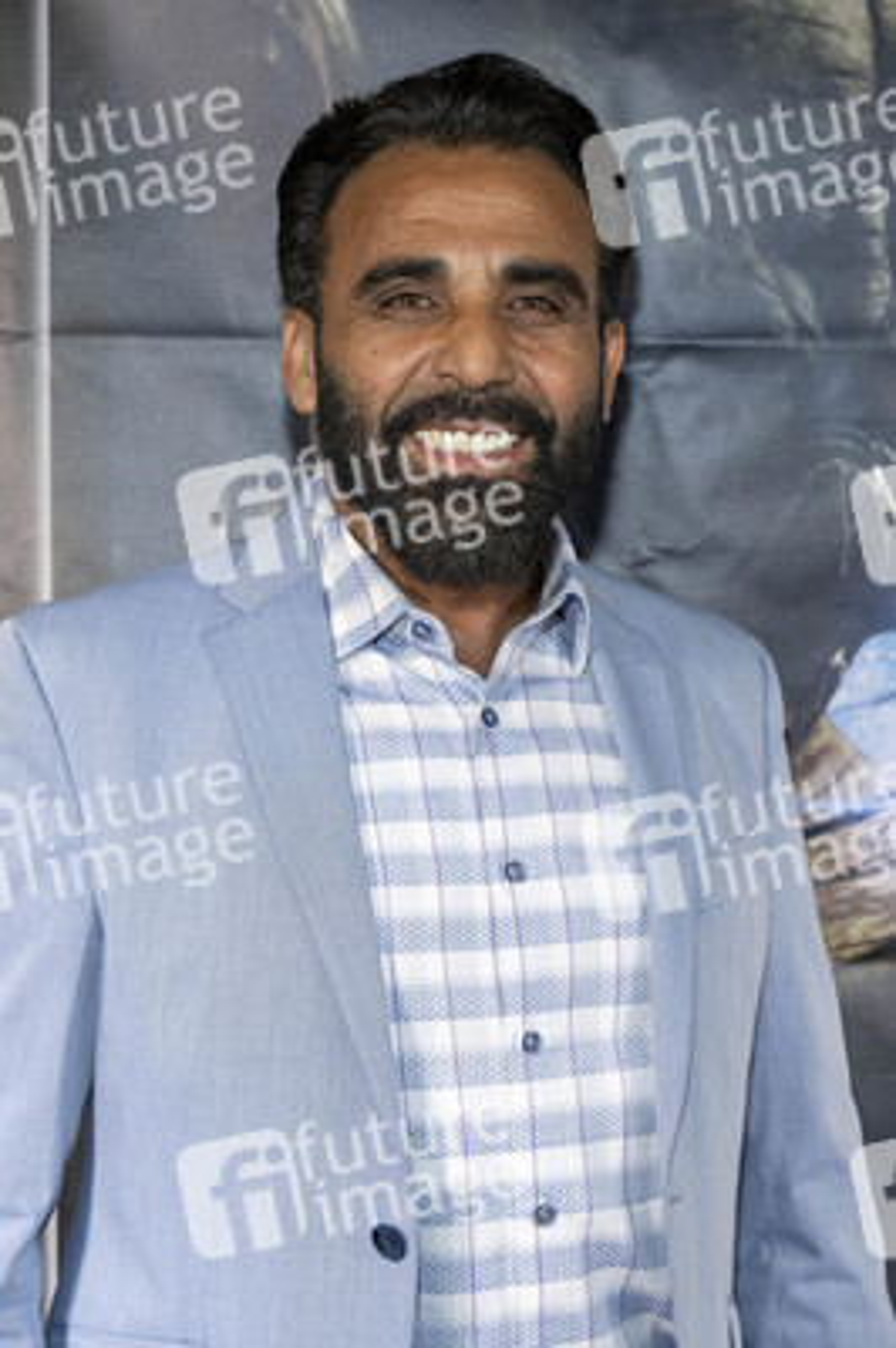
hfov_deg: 20.6
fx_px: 2468
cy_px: 674
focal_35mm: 66
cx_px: 448
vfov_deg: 30.5
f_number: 5.6
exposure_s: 1/200
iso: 800
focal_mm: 66
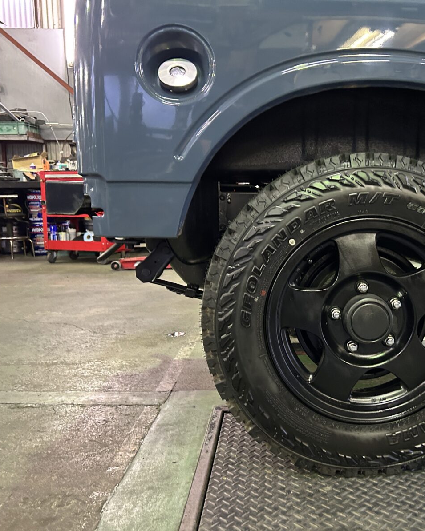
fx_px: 535
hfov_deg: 42.0
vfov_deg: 52.8
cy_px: 266
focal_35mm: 34
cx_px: 321
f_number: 1.5
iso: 500
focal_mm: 5.7
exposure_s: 1/30
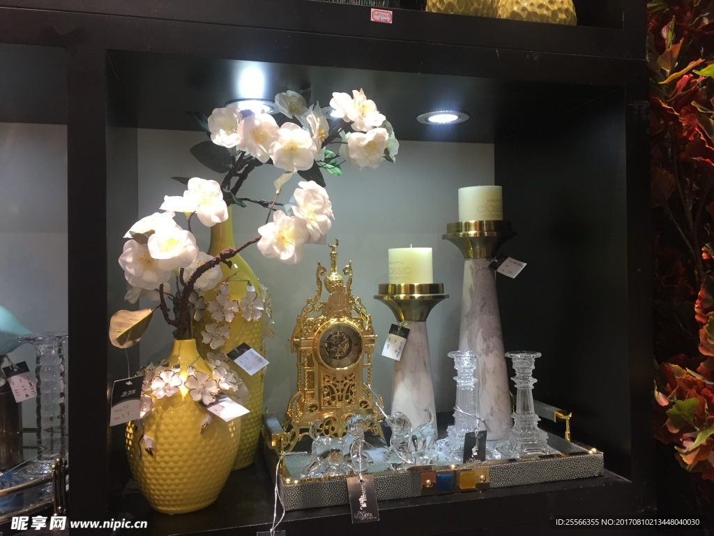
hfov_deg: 61.7
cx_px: 357
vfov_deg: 48.2
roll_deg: -0.4
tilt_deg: +1.4
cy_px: 268
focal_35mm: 29
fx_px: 598
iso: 64
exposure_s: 1/33
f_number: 2.2
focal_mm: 4.15
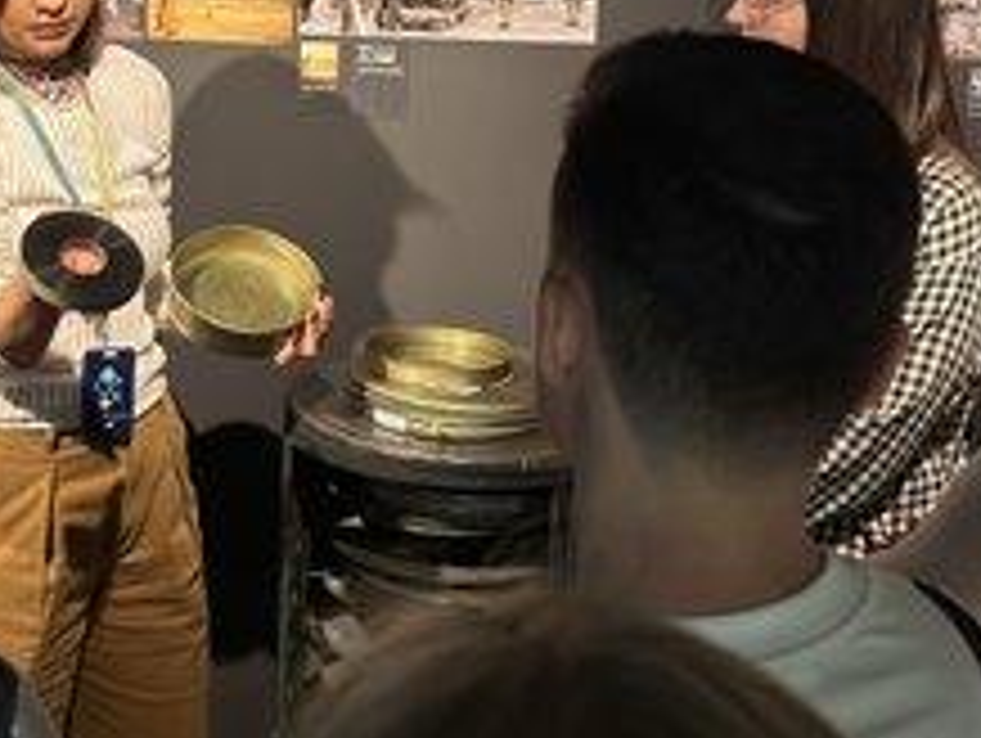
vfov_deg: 16.6
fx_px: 2497
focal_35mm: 88
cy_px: 81
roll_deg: -0.8
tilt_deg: -11.1
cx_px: 297
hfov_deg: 22.1
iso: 100
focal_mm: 6.86
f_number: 1.78
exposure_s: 1/100
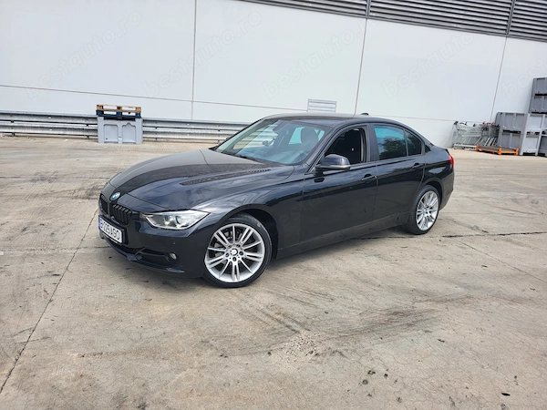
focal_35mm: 26
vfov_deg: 53.1
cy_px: 205
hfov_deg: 67.3
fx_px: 411
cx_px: 274
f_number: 1.8
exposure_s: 1/2088
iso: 40
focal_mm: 5.4
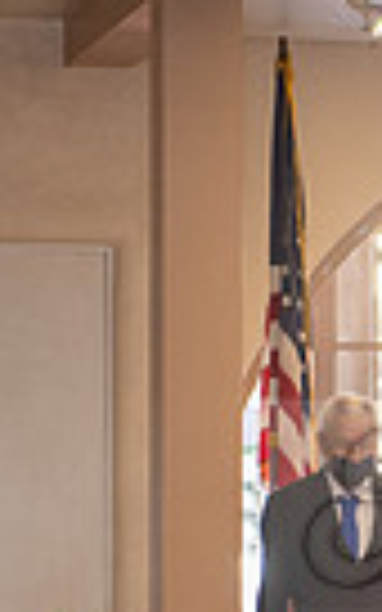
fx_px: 5064
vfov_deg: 6.9
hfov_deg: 4.3
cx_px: 656
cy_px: 506
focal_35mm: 304
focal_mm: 70
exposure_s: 1/160
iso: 1000
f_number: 2.8
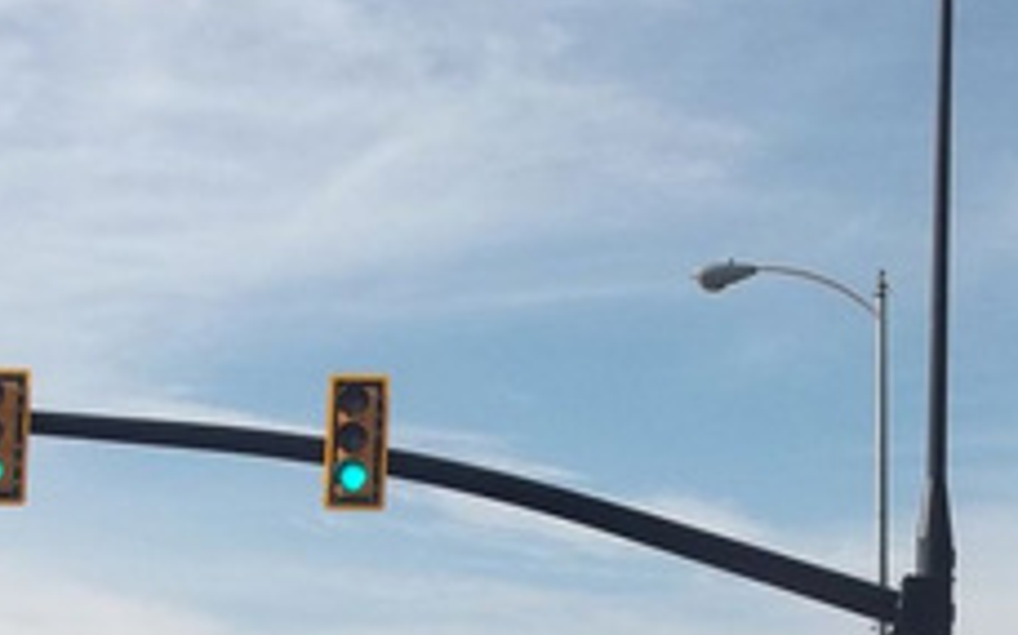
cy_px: 719
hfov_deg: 21.8
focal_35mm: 95
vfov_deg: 13.4
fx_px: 2635
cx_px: 698
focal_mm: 5.7
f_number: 8.8
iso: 80
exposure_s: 1/200
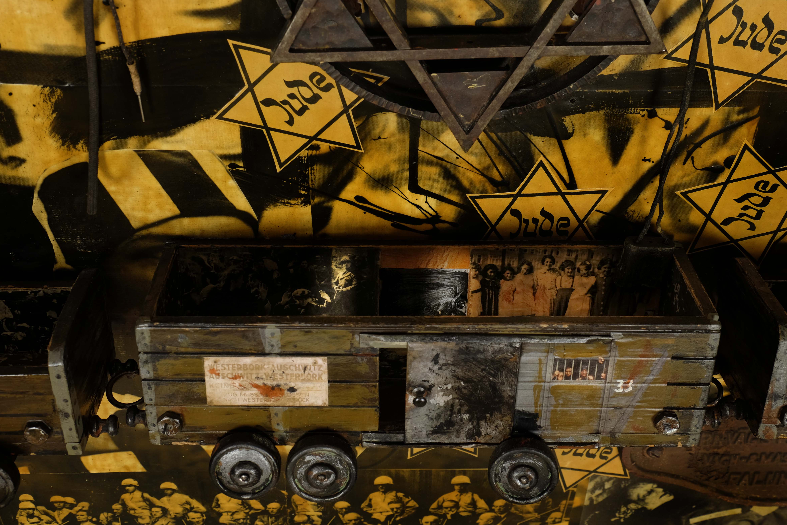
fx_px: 1006
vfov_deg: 29.2
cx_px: 391
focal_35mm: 46
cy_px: 262
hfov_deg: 42.7
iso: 200
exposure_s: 1/125
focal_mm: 29.3
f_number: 7.1
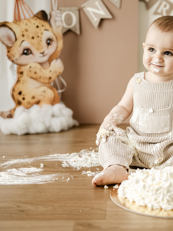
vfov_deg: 32.2
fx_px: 400
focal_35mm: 60
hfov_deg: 24.0
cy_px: 115
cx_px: 143
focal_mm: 40
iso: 200
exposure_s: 1/250
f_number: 2
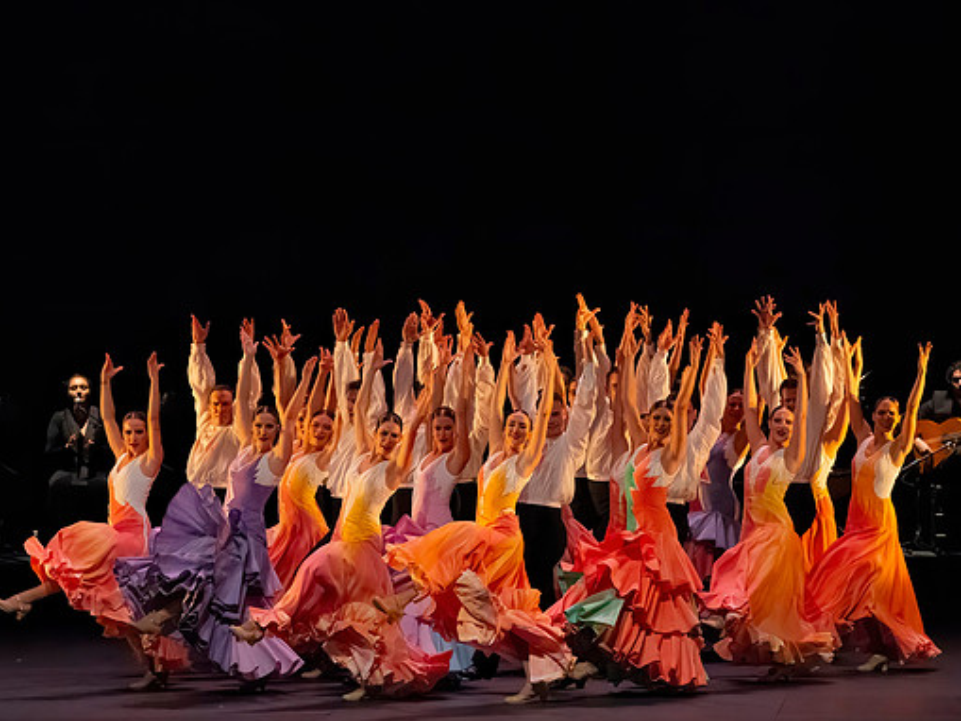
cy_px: 385
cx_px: 493
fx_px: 6220
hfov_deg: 8.8
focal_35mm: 224
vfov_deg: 6.6
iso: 20000
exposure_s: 1/400
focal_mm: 190
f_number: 6.3
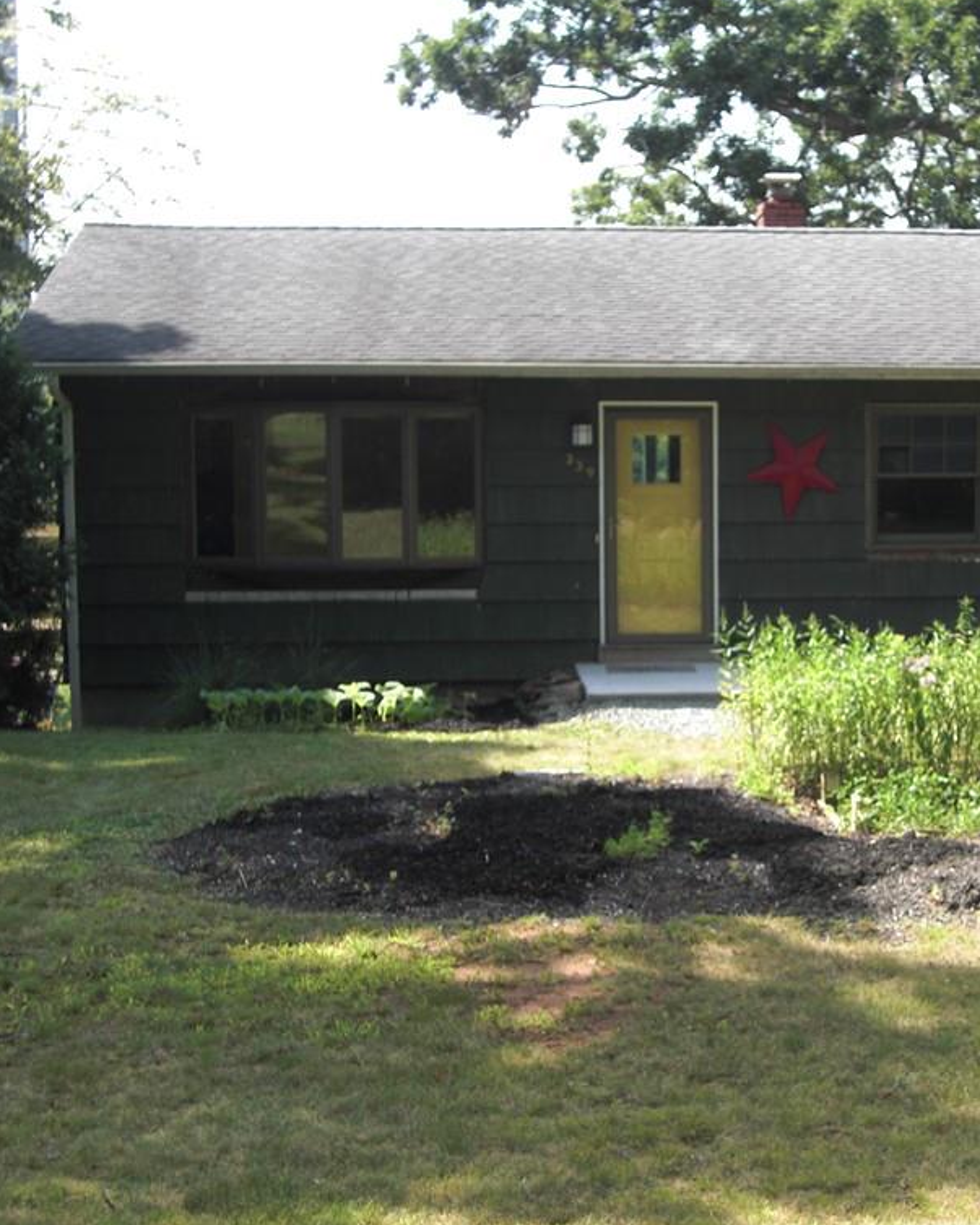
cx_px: 774
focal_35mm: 61
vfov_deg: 31.0
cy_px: 604
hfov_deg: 24.6
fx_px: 2212
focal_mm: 8.2
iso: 50
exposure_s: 1/160
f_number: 3.3
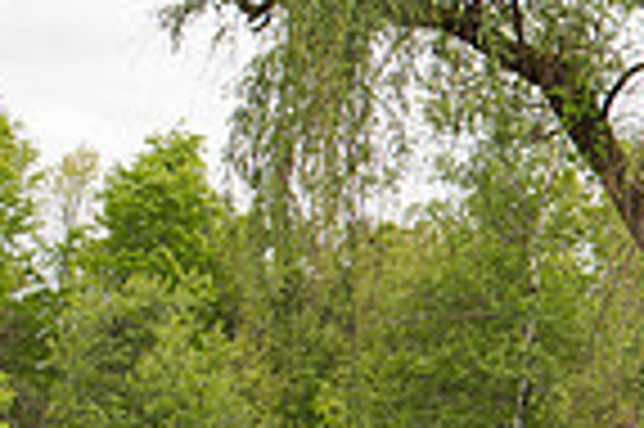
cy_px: 329
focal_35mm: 147
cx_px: 1135
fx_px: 2627
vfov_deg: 9.3
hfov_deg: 12.8
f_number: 3.5
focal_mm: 35
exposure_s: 1/500
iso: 100
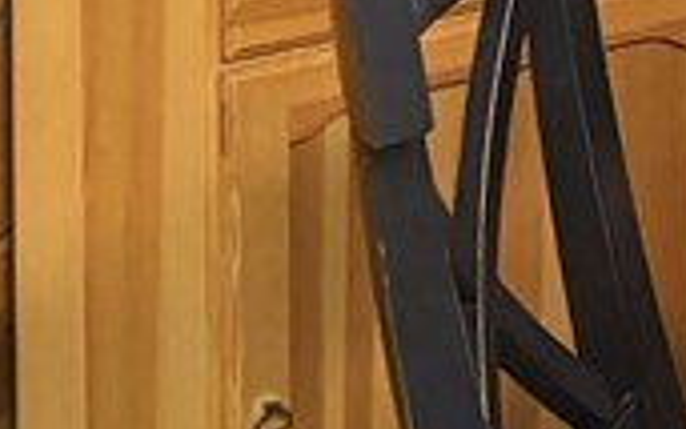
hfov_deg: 10.4
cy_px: -521
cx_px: 1789
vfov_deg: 7.5
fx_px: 3086
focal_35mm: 165
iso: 320
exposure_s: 1/60
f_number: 1.6
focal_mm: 5.96
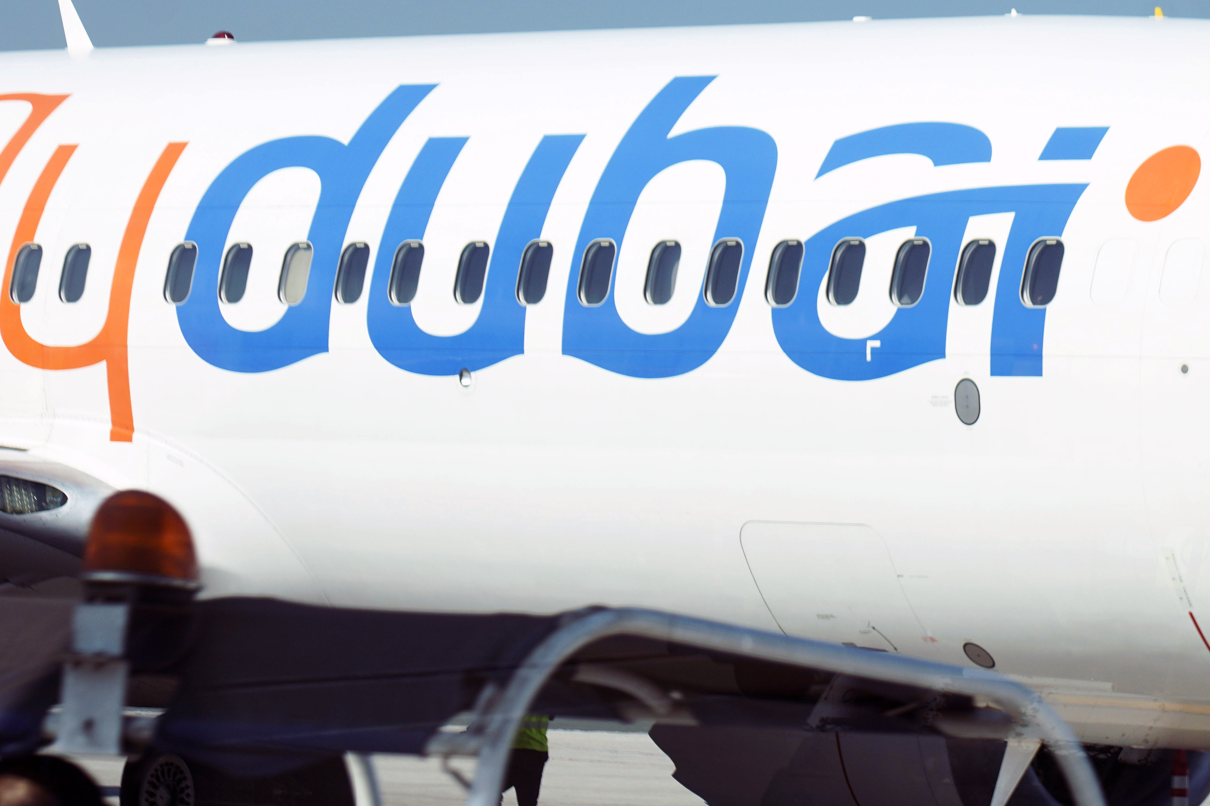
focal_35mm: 238
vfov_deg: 5.8
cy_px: 613
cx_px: 1190
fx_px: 7999
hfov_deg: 8.6
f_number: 5.6
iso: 160
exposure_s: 1/400
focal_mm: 105
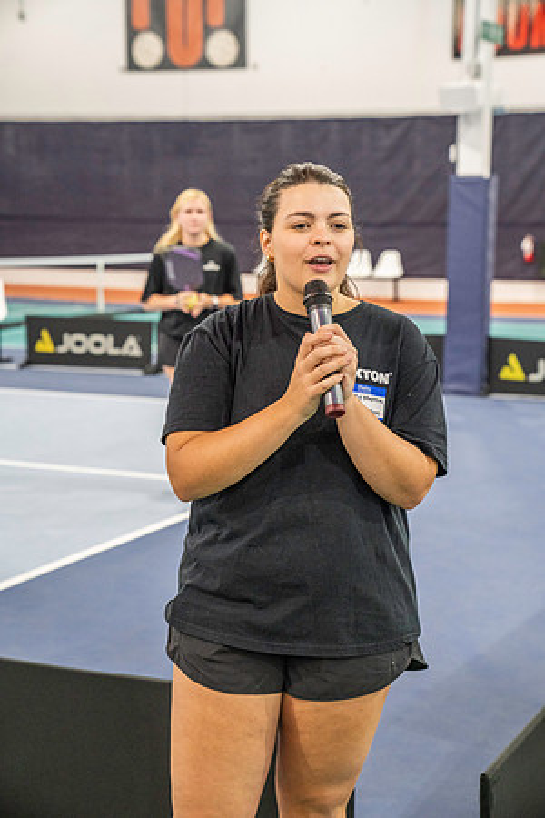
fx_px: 1589
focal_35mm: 70
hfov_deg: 19.5
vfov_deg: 28.8
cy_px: 409
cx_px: 272
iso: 5000
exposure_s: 1/200
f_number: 4.5
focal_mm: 70
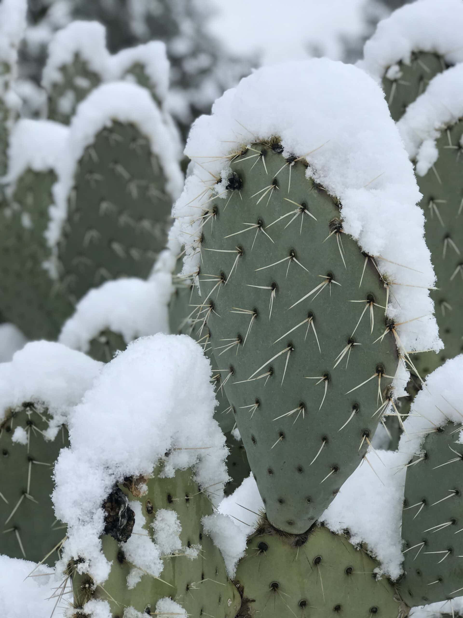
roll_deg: -1.8
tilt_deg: -7.2
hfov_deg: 25.7
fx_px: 1017
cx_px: 232
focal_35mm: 57
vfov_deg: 33.8
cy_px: 309
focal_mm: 6.6
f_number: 2.8
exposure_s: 1/180
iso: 20
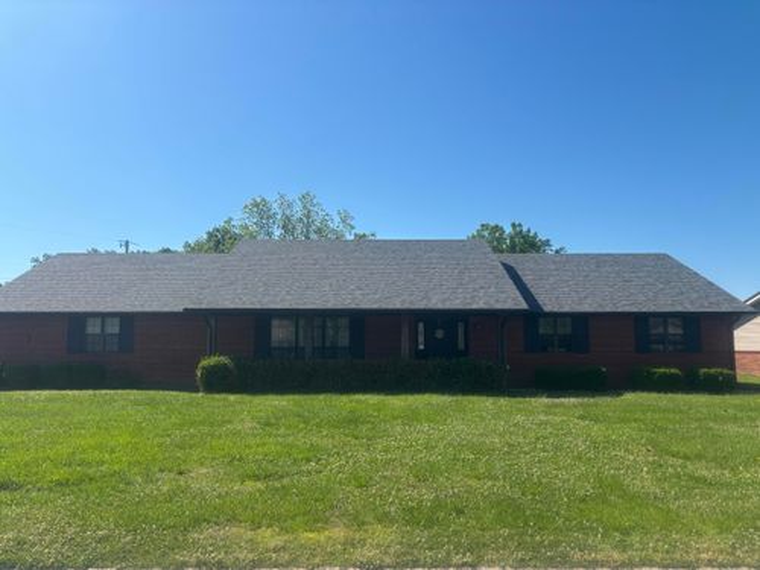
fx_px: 571
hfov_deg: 67.3
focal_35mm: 26
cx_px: 380
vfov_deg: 53.1
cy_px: 285
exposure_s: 1/3311
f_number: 1.6
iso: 50
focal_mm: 5.96
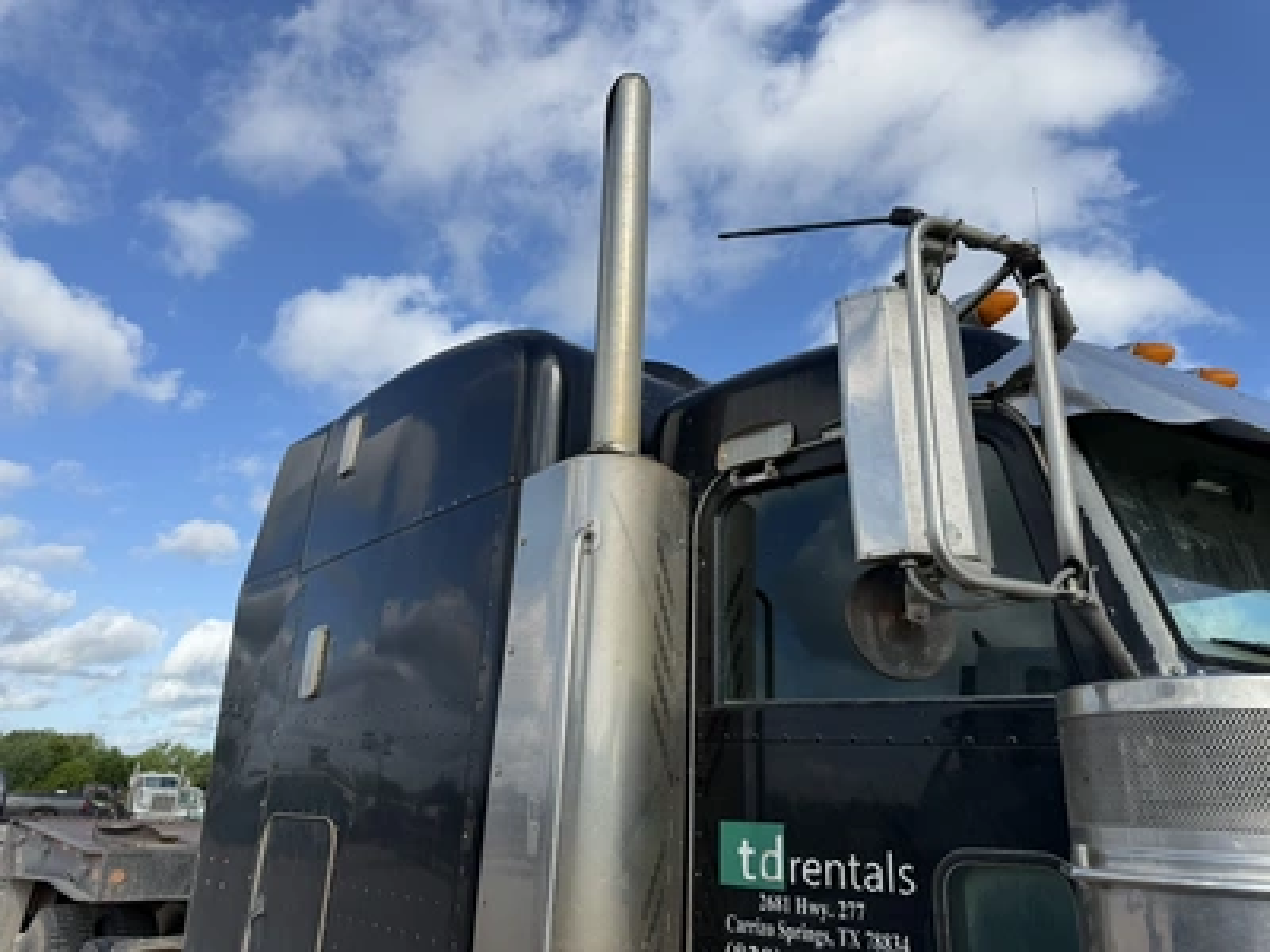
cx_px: 635
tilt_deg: +23.6
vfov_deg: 56.8
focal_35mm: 24
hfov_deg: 71.6
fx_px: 881
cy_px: 476
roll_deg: +0.7
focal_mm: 6.76
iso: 80
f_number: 1.78
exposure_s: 1/3759
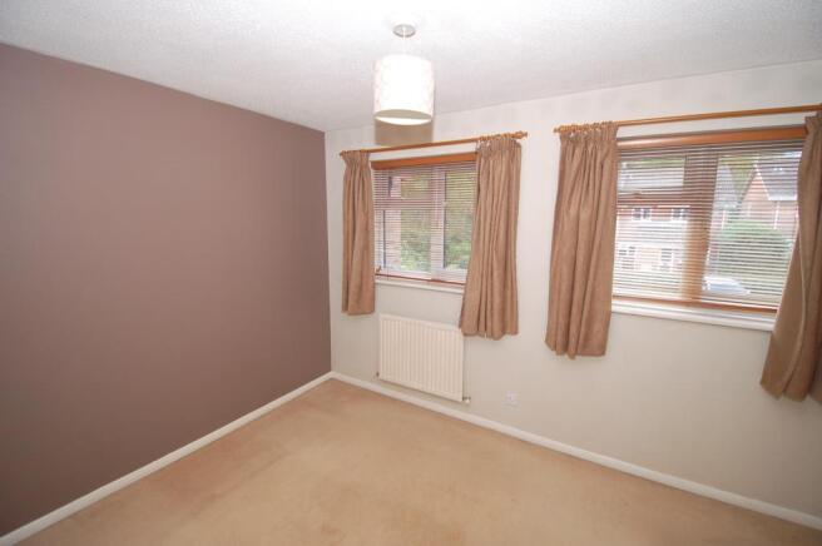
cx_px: 411
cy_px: 273
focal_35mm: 15
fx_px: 342
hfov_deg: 100.4
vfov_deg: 77.2
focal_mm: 10
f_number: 4
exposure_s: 1/60
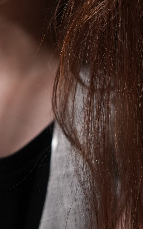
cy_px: -28
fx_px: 1216
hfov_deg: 6.7
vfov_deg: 10.6
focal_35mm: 195
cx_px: -27
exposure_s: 1/160
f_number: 2.8
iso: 2000
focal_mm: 70
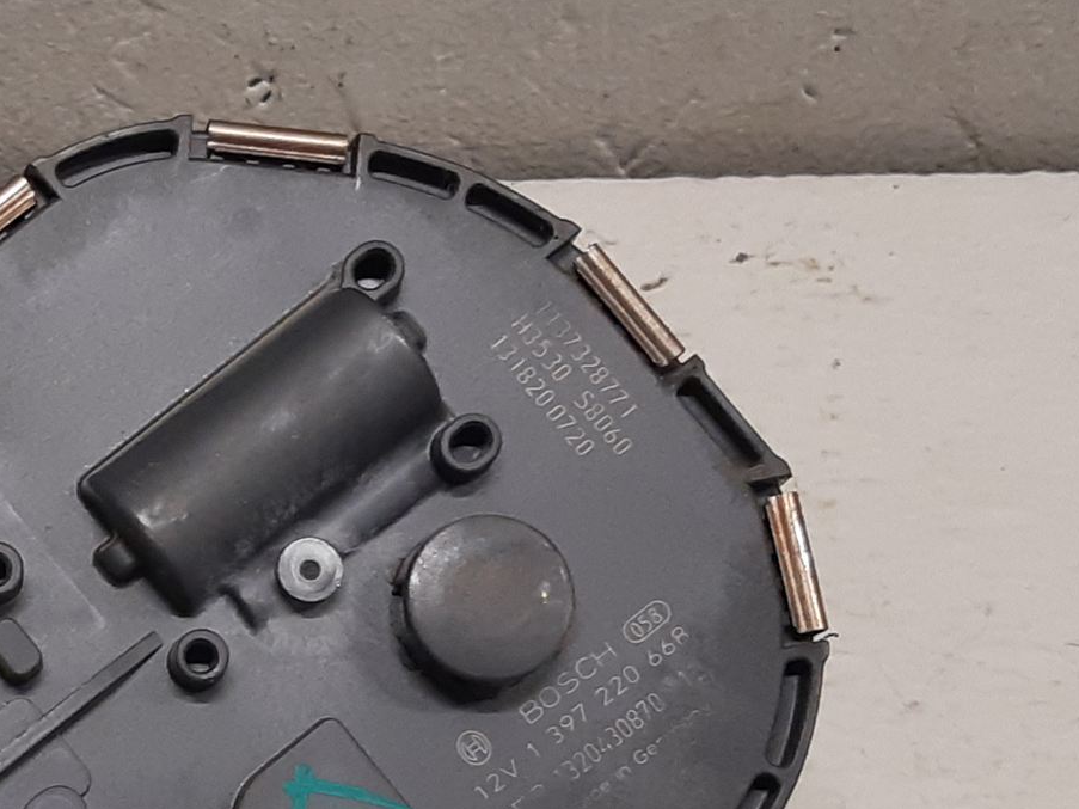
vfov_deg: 24.2
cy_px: 700
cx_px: -62
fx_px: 1839
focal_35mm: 59
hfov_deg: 29.9
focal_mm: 3.93
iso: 160
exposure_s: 1/50
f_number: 1.7
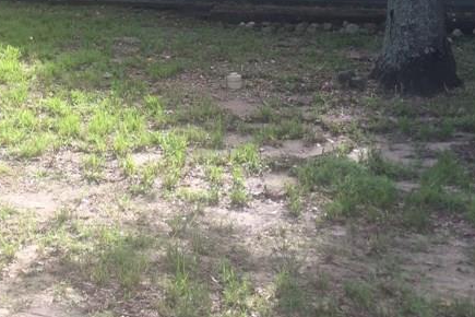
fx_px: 937
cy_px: -60
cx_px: 19
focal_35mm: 71
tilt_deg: -1.8
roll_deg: -0.4
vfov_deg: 18.2
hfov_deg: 27.1
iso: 32
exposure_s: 1/313
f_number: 2.2
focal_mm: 4.15
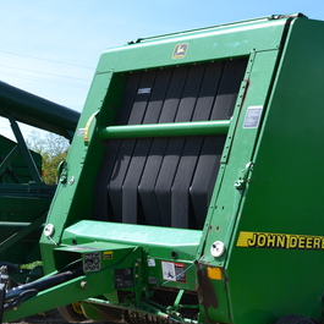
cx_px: 234
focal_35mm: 68
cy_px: 163
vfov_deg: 25.4
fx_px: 720
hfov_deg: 25.1
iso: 400
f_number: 10
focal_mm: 26
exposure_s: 1/320
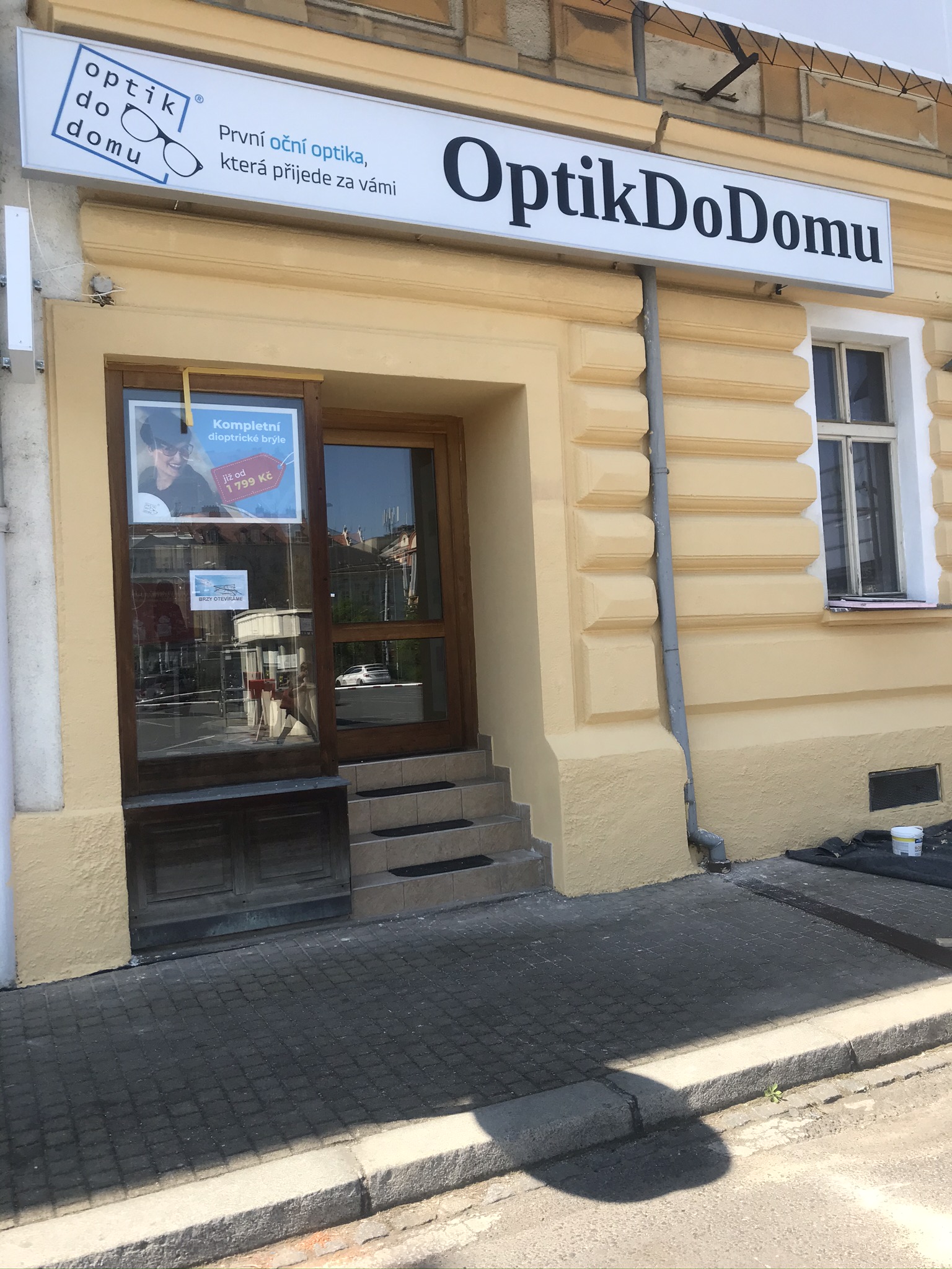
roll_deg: +2.5
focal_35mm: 28
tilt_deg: +1.9
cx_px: 476
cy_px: 634
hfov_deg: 49.7
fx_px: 1027
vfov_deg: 63.4
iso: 20
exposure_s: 1/939
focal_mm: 3.99
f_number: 1.8
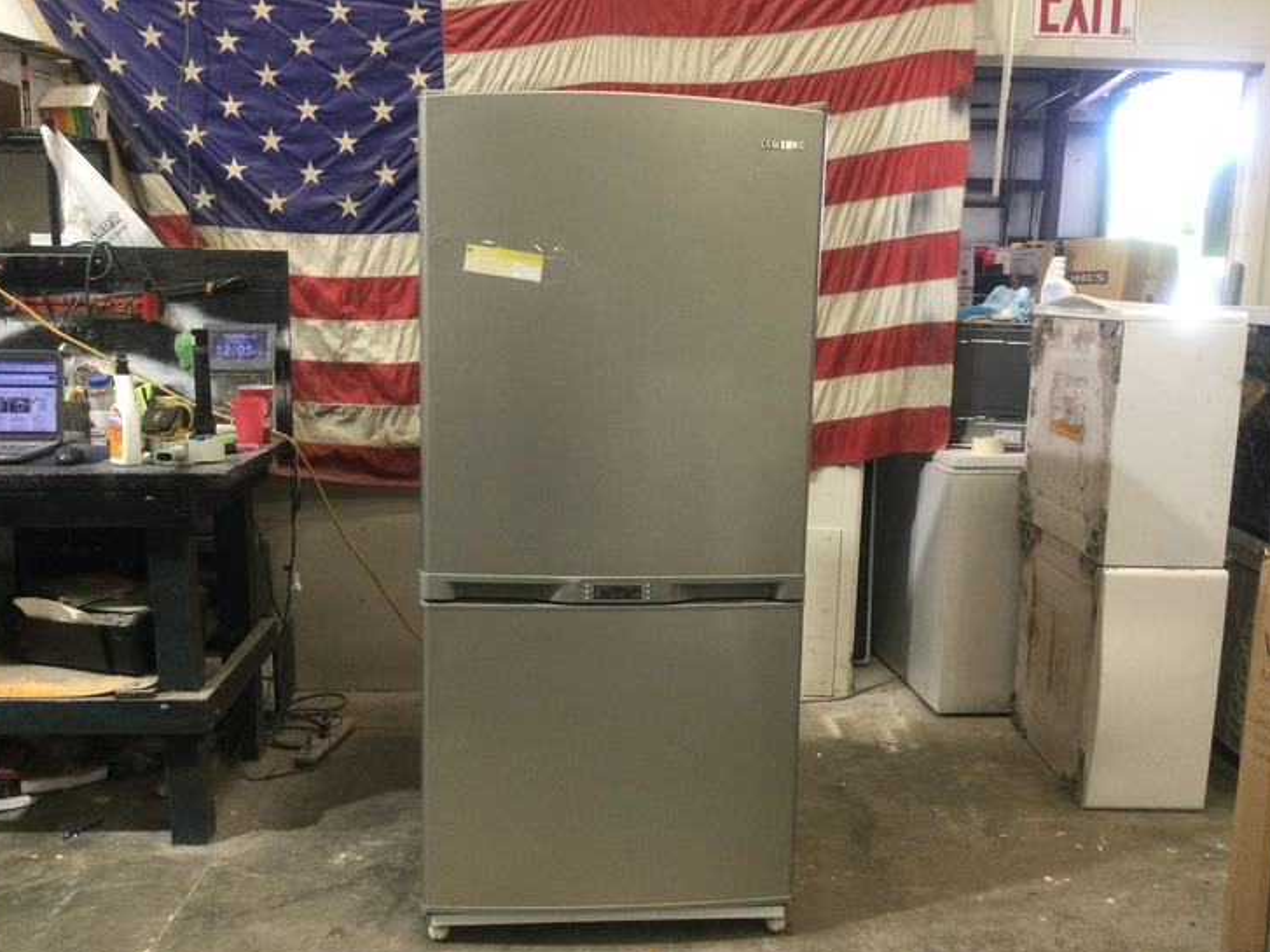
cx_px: 634
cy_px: 490
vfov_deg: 44.1
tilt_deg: -10.4
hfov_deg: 56.8
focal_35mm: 32
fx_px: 1174
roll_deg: -0.8
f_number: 2.4
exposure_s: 1/30
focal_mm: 3.3
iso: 100
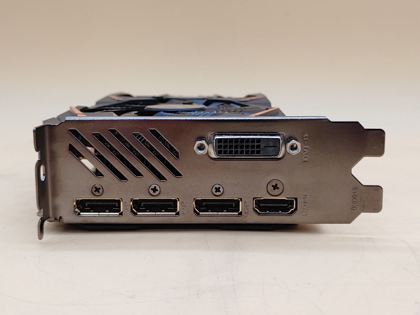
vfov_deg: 31.5
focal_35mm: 46
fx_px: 558
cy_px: 158
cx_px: 210
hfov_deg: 41.2
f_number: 1.8
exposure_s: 1/110
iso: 50
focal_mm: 4.36
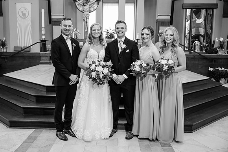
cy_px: 76
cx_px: 103
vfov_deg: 35.8
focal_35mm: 37
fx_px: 235
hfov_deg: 51.7
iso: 1000
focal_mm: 34
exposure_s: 1/200
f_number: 3.2
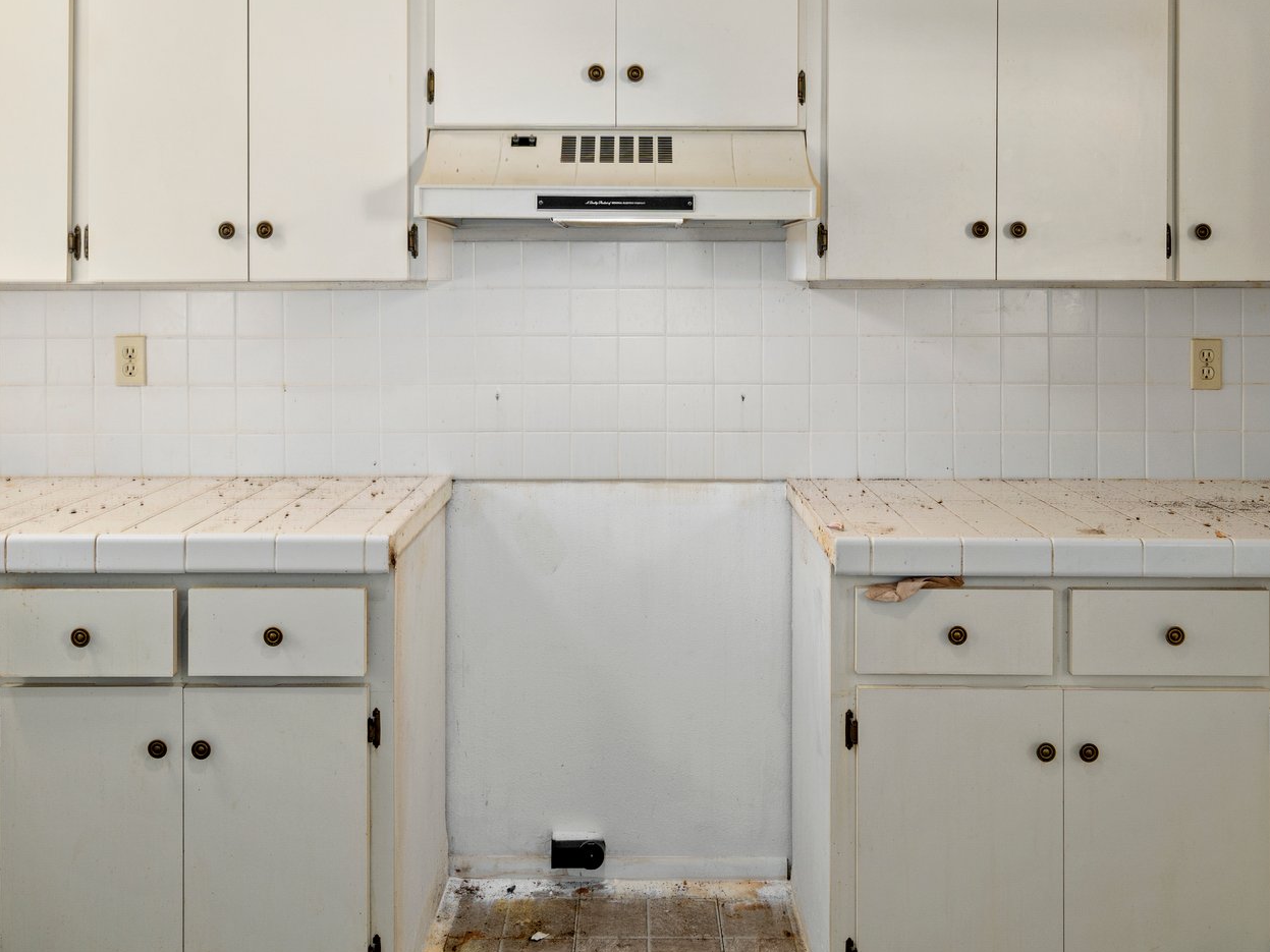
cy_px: 299
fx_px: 1101
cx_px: 633
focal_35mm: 30
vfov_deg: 45.9
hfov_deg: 60.0
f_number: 8
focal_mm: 19
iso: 400
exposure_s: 1/1.25
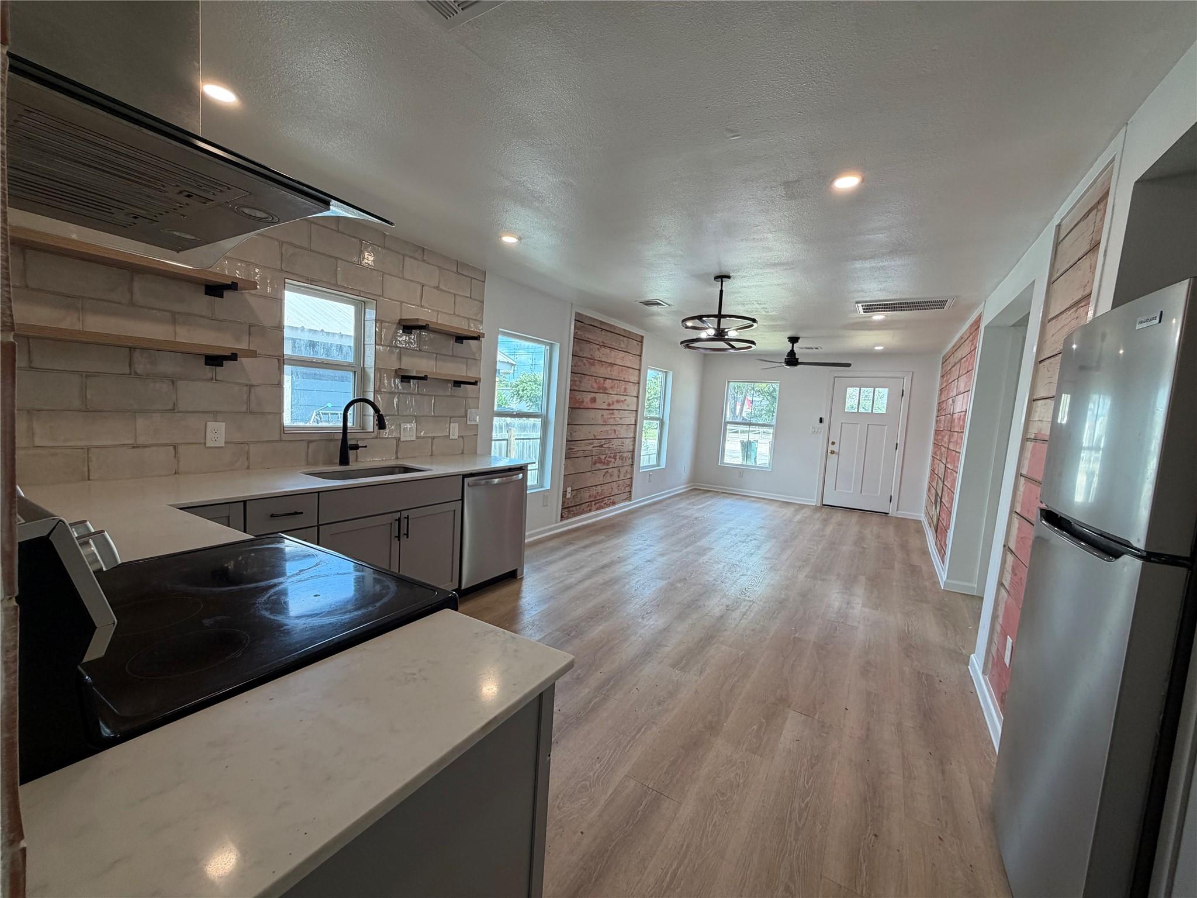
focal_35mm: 14
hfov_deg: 102.1
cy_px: 449
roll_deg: -3.2
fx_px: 484
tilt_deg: -5.2
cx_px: 598
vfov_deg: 85.7
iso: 100
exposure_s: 1/120
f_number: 2.2
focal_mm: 2.22
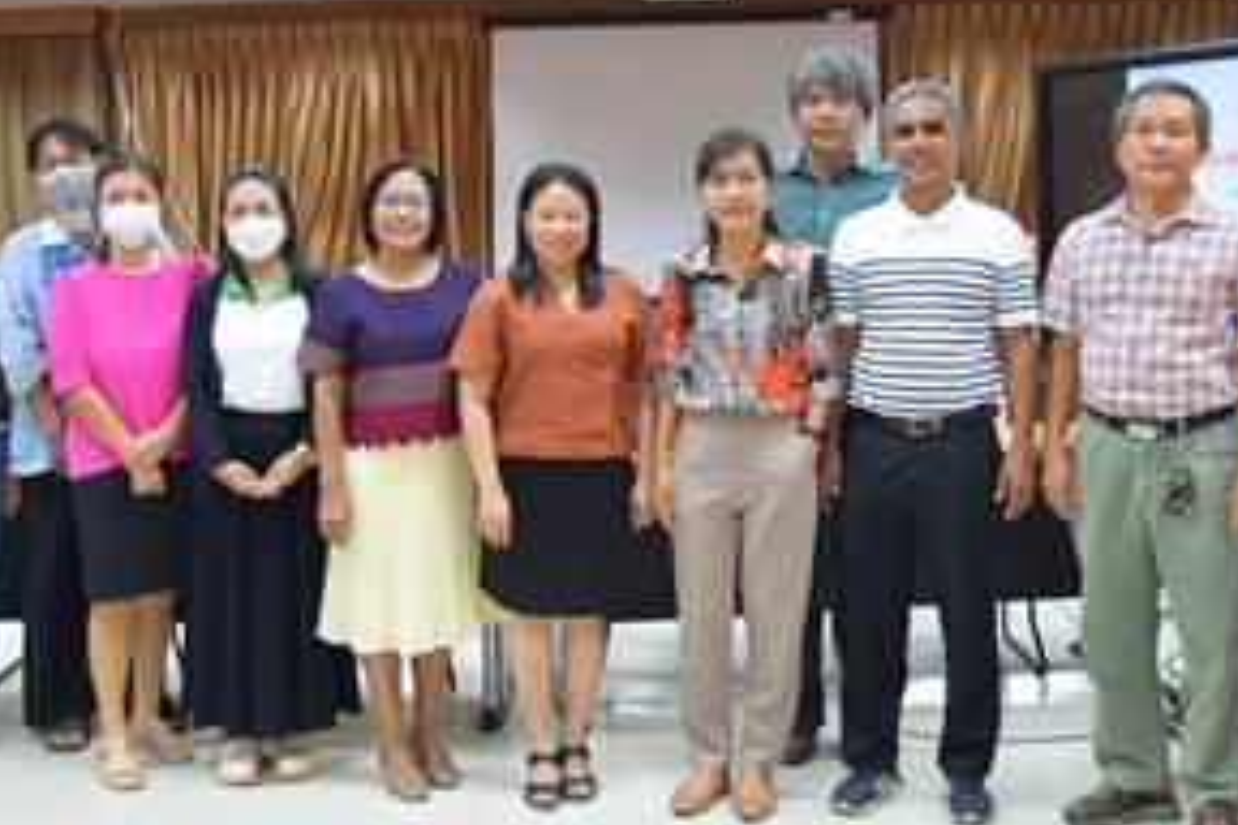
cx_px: 503
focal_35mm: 50
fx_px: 1719
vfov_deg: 26.9
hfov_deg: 39.5
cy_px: 303
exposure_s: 1/200
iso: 1600
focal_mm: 24
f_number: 2.8
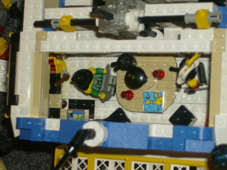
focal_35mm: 109
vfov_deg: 13.6
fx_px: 715
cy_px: 85
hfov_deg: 18.0
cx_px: 114
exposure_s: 1/125
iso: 200
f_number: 4.8
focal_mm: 18
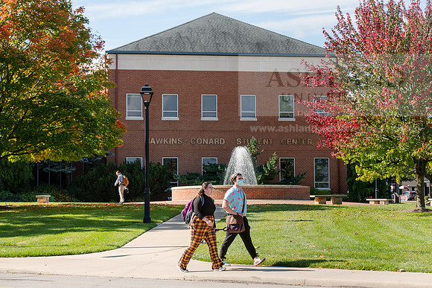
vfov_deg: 14.9
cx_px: 216
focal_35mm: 92
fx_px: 1104
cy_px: 144
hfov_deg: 22.1
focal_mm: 92
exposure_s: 1/500
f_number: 6.3
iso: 250
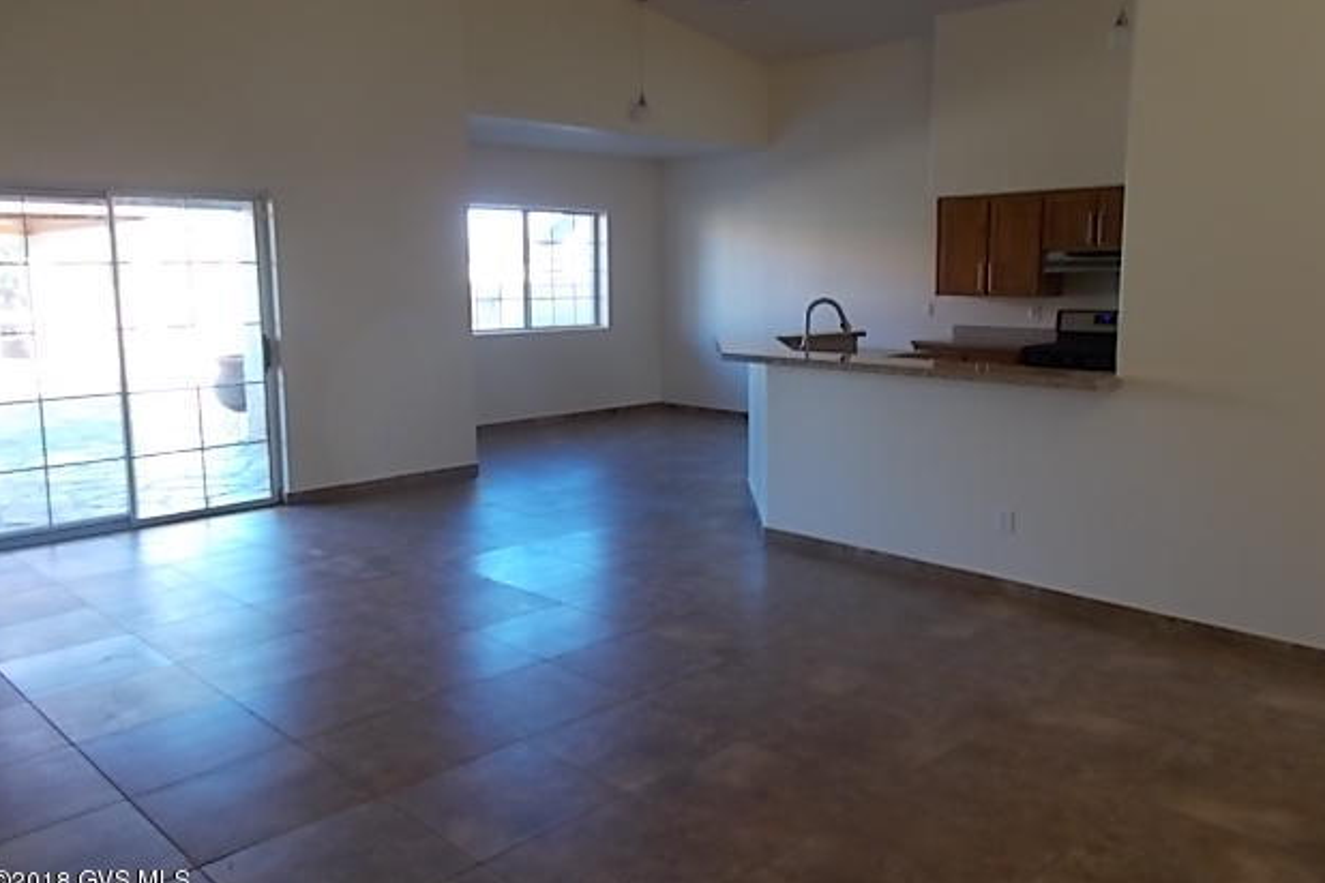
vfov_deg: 46.4
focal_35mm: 28
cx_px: 665
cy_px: 409
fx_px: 1030
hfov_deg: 65.5
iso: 125
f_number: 3.2
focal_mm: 4.6
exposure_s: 1/25
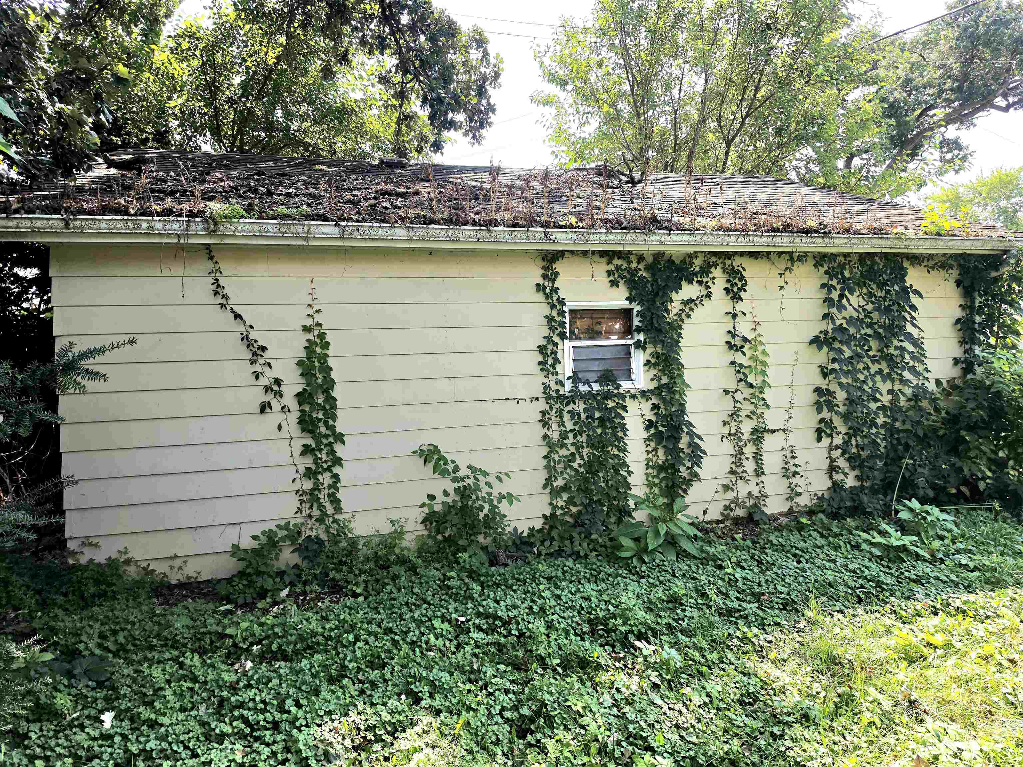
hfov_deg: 73.9
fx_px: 680
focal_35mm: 23
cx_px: 512
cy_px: 384
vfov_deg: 58.9
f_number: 1.4
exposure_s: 1/323
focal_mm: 6.5
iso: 10
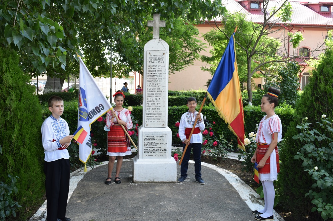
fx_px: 347
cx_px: 166
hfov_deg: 51.3
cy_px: 110
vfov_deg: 35.5
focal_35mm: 38
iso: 400
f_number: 7.1
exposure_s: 1/200
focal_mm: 25
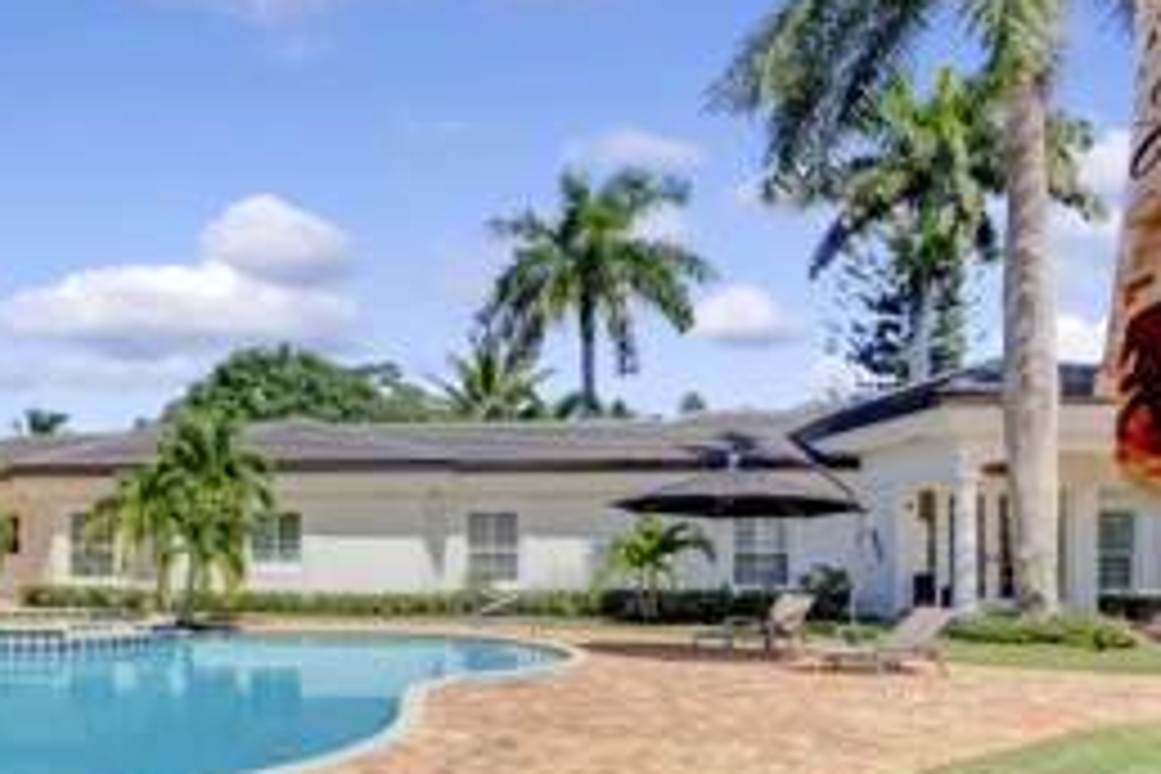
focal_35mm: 26
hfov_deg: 63.3
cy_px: 554
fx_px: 838
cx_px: 230
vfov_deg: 48.2
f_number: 11
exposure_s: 1/640
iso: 320
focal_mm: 14
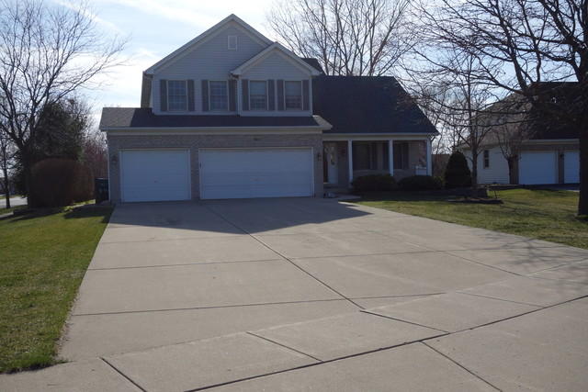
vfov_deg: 35.1
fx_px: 621
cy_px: 196
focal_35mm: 38
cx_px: 294
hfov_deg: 50.7
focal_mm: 14.23
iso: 125
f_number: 5.6
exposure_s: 1/640
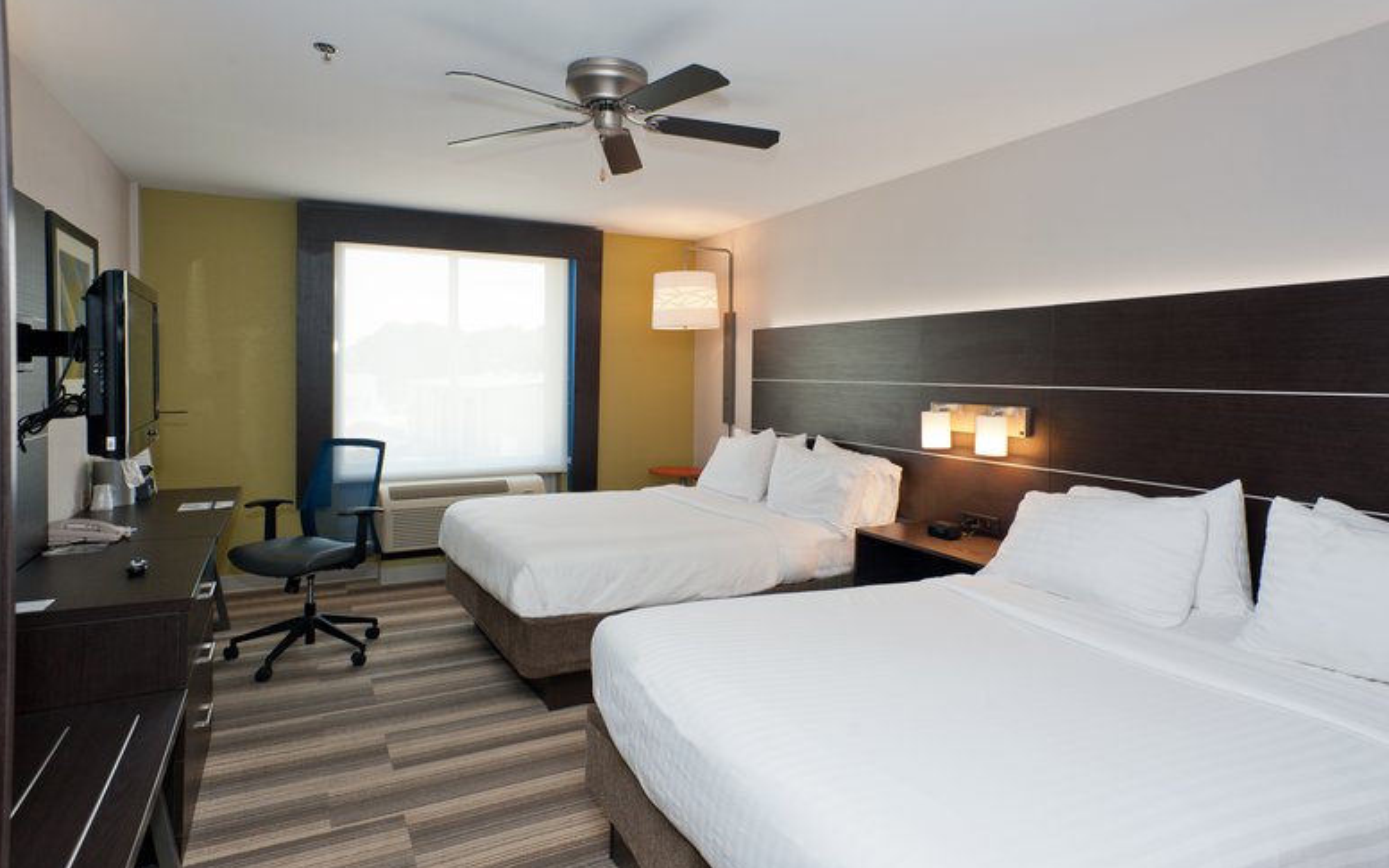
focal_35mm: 21
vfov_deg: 57.2
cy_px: 408
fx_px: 795
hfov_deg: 82.3
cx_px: 703
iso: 560
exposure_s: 1/60
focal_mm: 20
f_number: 8
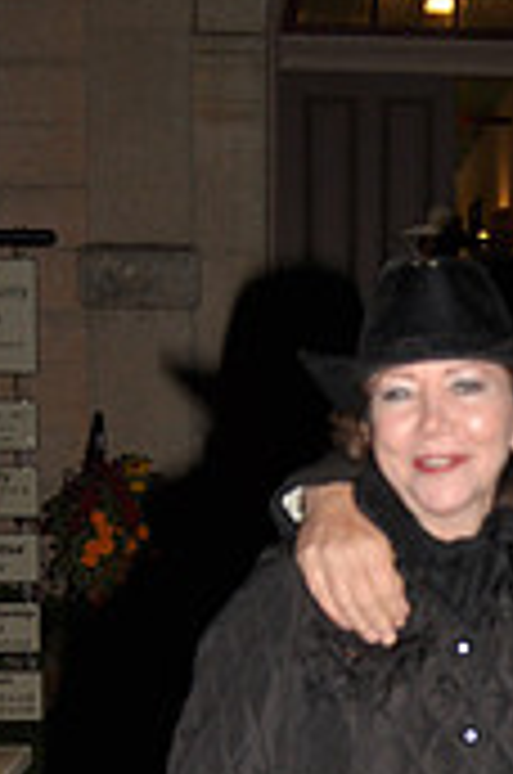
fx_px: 2382
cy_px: 702
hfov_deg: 12.2
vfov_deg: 18.2
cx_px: 515
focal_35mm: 111
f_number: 3.5
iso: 250
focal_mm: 22
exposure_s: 1/125
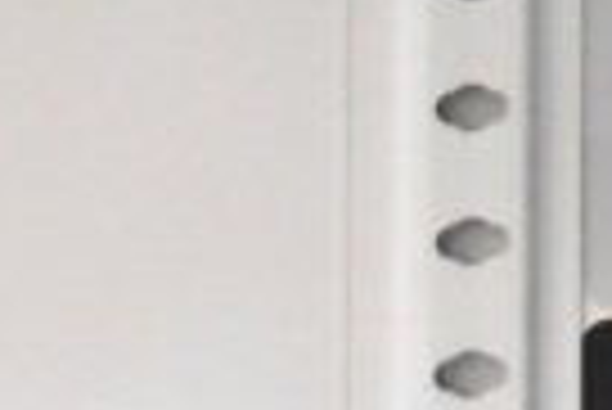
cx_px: 1071
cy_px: -219
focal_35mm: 181
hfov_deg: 10.7
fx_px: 3084
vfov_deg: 7.5
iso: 14400
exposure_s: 1/40
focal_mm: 27
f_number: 4
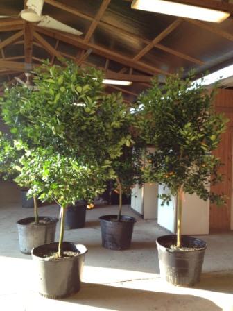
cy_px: 156
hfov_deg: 40.7
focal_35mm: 35
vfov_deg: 52.6
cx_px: 116
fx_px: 314
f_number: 2.4
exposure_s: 1/60
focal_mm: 4.28
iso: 50
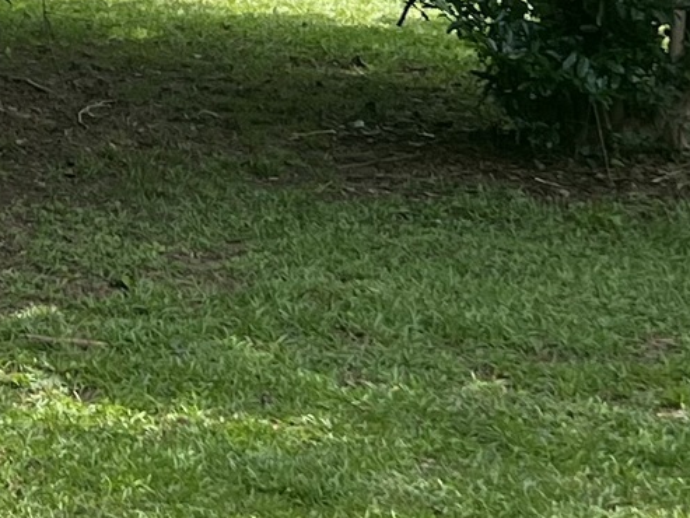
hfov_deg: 11.6
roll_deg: -1.0
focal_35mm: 162
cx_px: -393
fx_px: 3230
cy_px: -325
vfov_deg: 8.9
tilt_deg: -0.2
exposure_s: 1/853
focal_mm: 5.7
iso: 50
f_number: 1.5
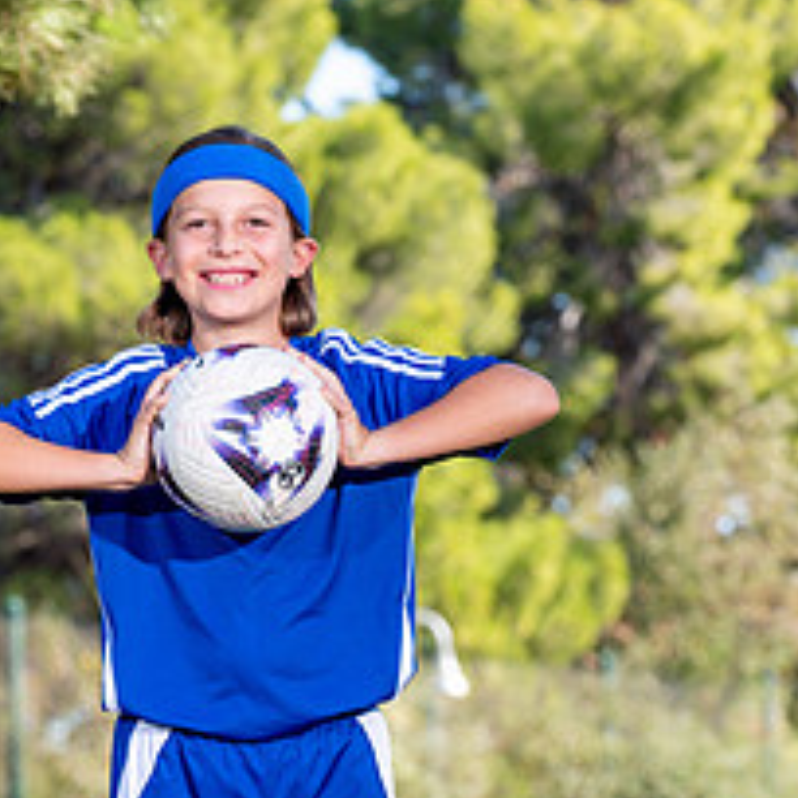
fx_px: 7564
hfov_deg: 6.0
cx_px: 231
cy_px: 642
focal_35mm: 290
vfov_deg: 6.0
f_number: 8
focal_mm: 155
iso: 200
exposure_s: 1/250
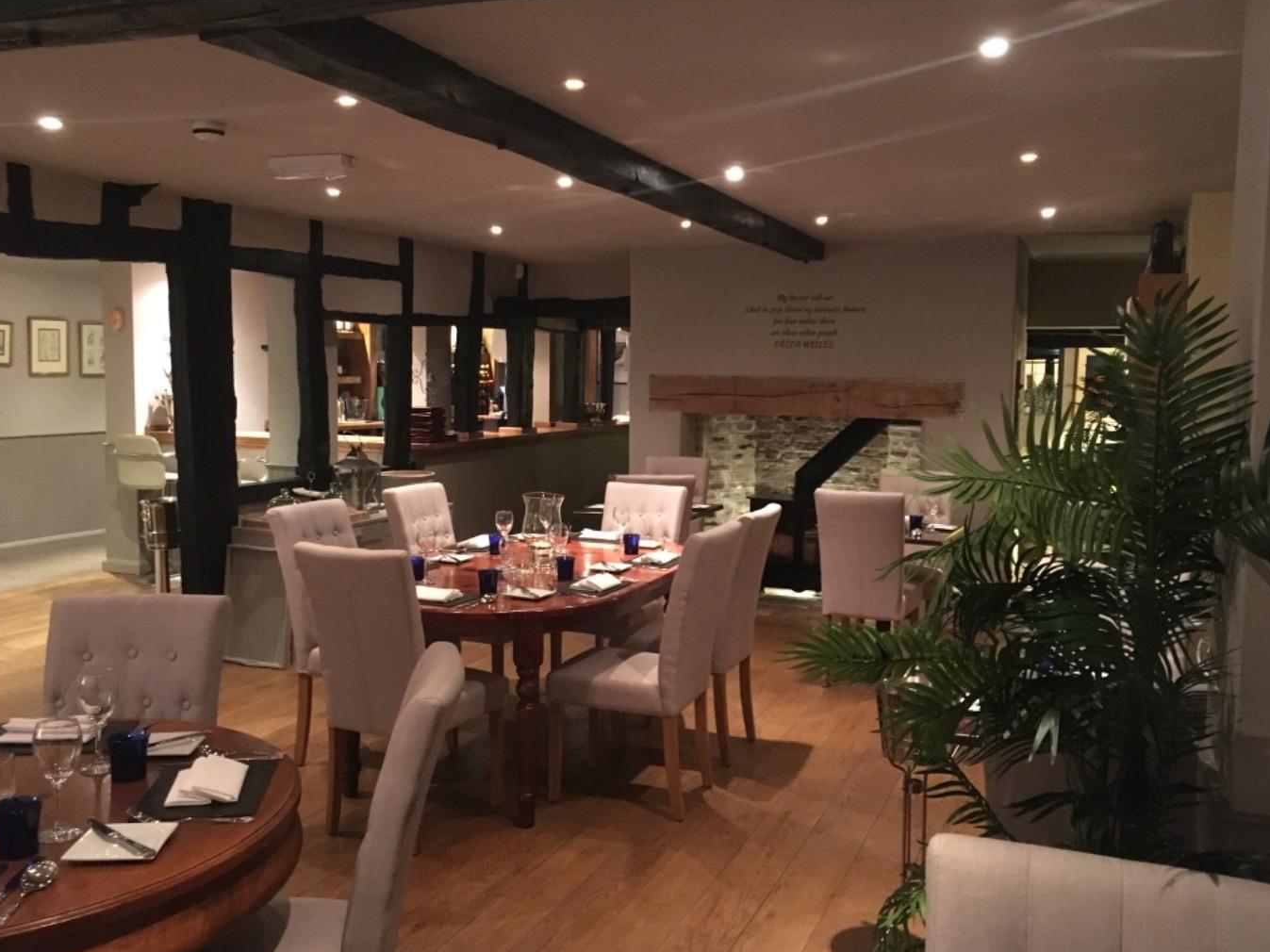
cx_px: 641
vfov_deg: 45.4
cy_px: 458
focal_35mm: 31
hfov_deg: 58.4
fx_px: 1137
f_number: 2.2
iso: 640
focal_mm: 4.15
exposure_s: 1/17
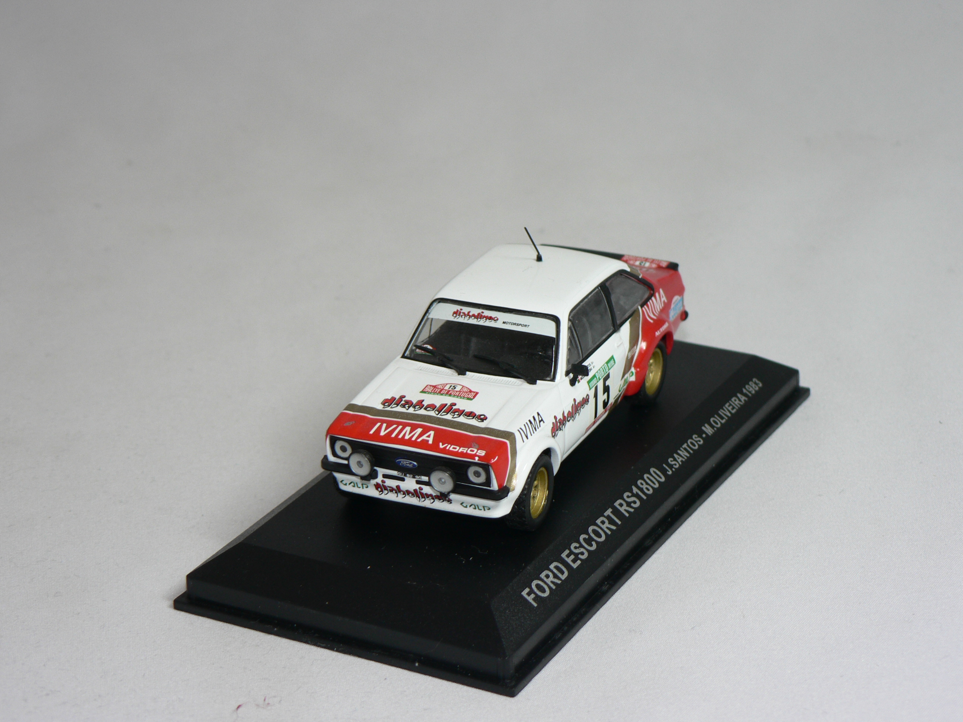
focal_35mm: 87
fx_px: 2420
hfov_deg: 22.5
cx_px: 482
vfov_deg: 17.0
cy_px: 361
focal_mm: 14.5
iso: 80
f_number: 3.2
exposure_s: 1/60
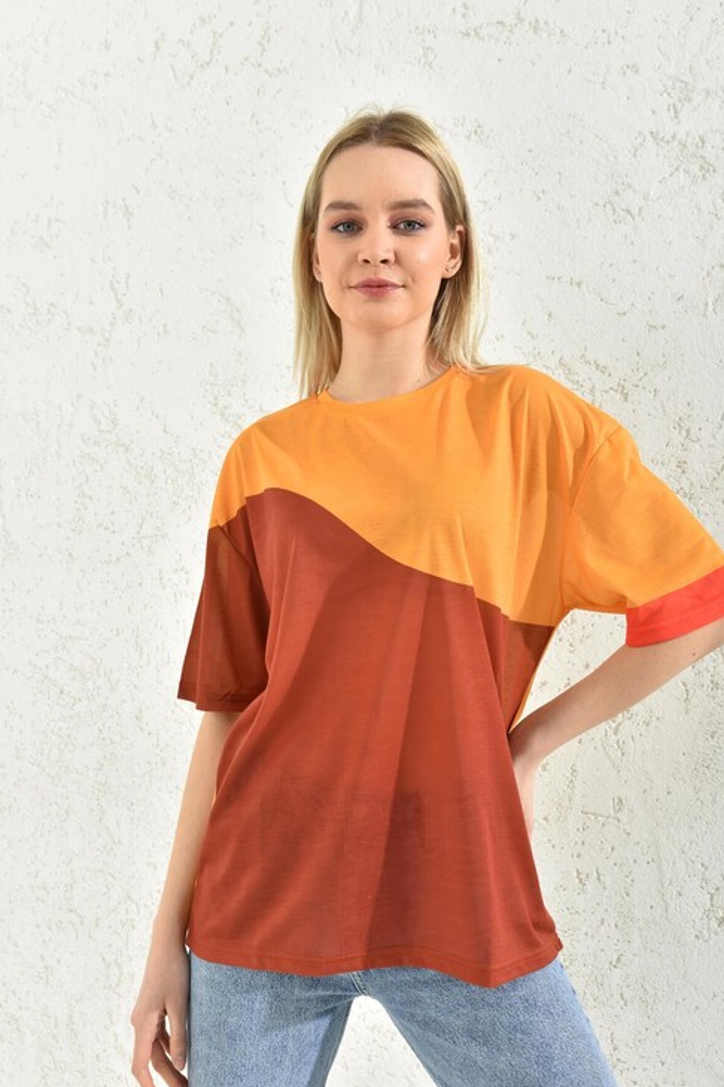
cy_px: 535
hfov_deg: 36.9
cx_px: 369
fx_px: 1086
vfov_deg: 53.1
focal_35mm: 36
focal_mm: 35
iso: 100
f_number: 7.1
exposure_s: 1/160
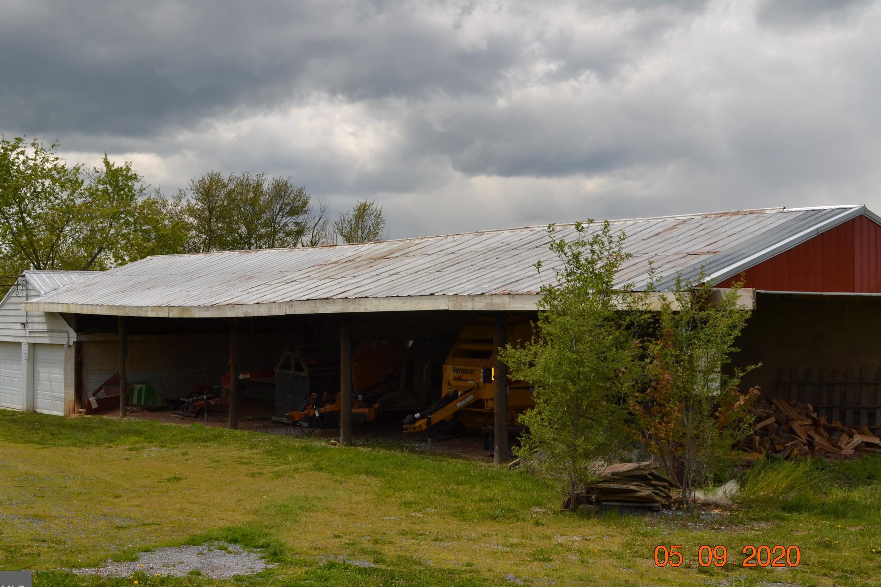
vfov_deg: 29.2
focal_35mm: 46
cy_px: 284
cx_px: 409
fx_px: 1125
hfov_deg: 42.7
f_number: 9
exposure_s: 1/200
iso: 100
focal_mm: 28
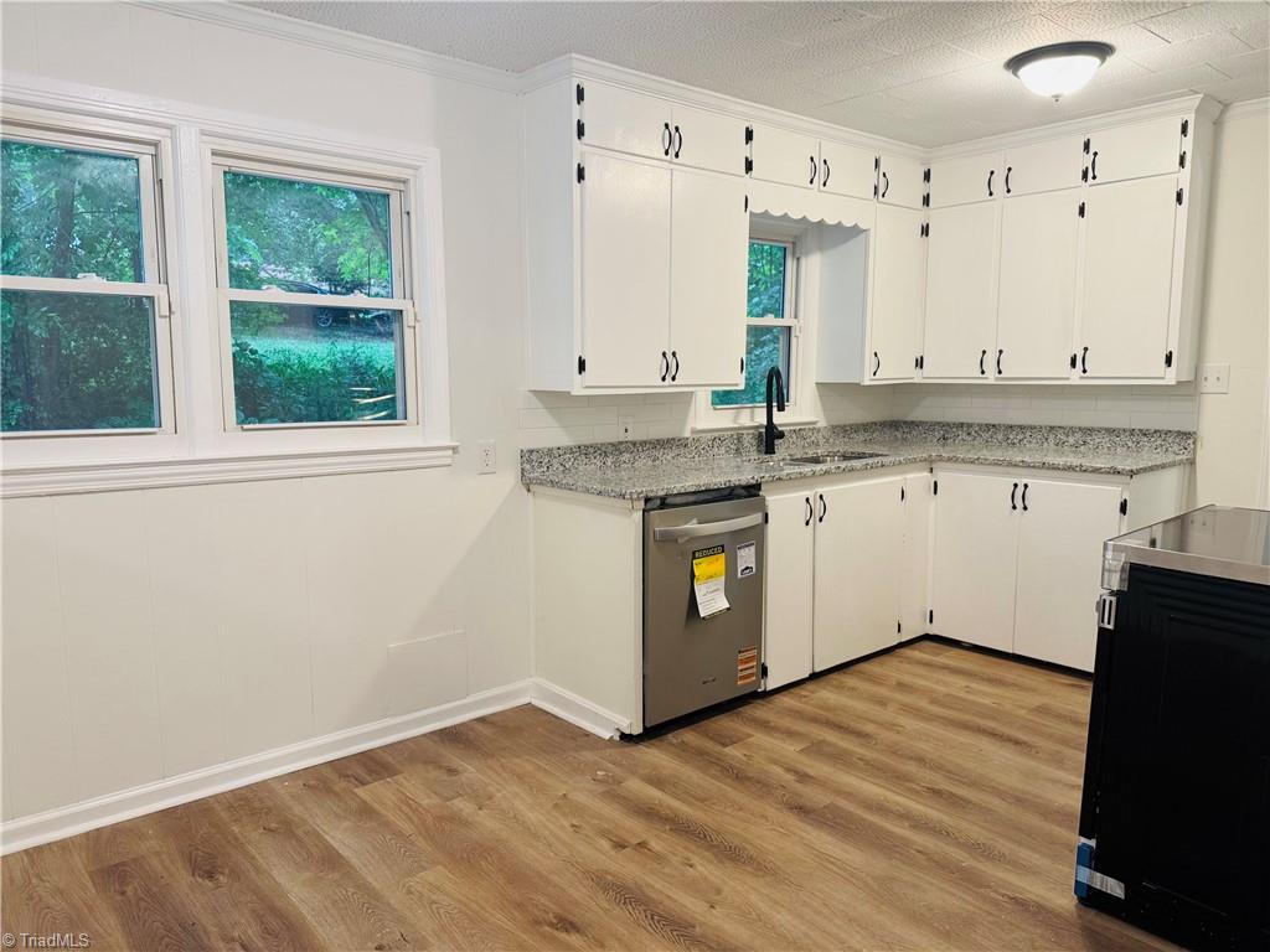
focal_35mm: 24
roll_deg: -0.1
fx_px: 881
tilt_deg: -7.1
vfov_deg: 56.8
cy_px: 476
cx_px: 635
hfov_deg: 71.6
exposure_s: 1/60
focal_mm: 6.76
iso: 125
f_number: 1.78
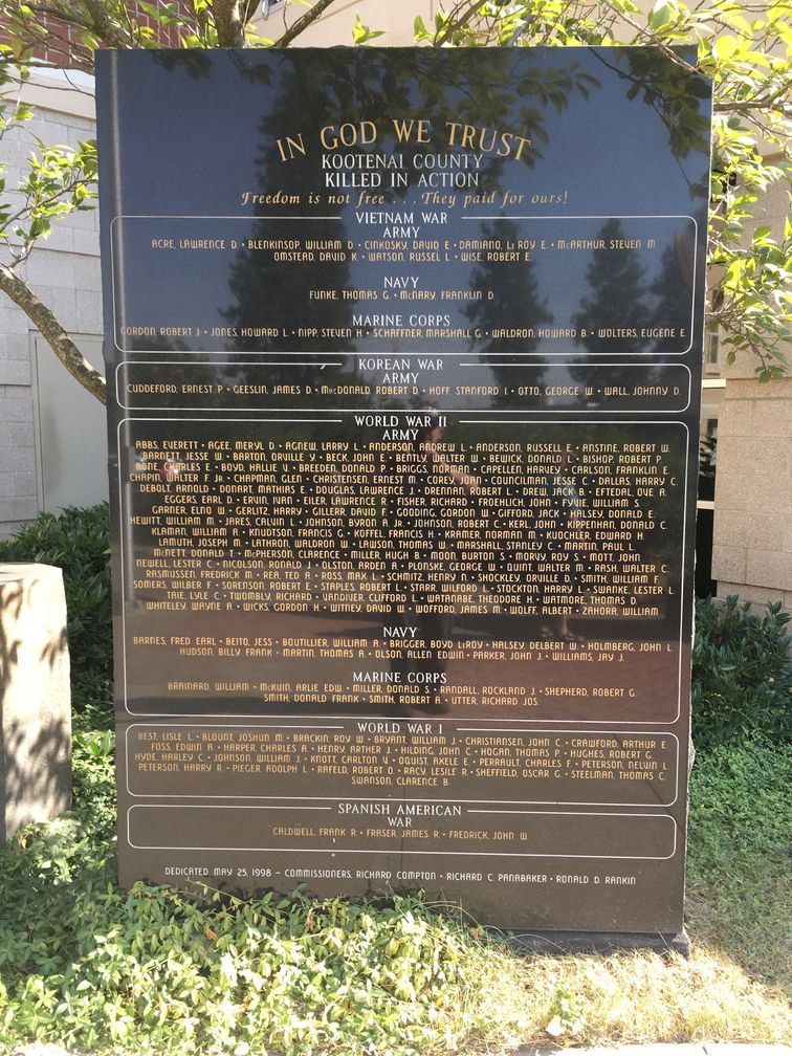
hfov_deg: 48.2
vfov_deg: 61.7
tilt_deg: -6.6
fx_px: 885
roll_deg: +0.1
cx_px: 396
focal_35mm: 29
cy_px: 528
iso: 25
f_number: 2.2
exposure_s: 1/164
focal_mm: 4.15
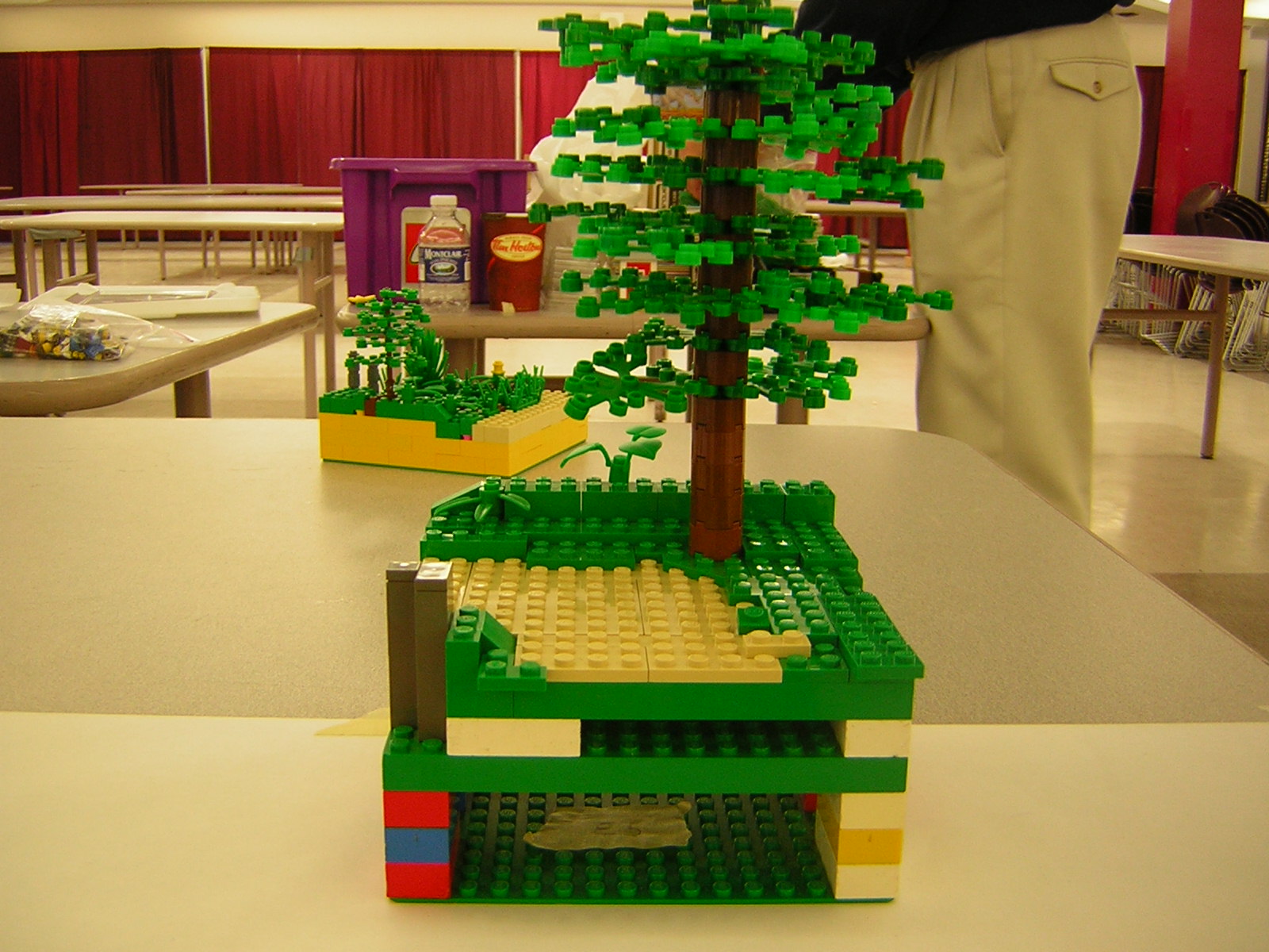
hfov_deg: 51.4
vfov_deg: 39.7
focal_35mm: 36
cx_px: 634
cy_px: 476
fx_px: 1320
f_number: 2.6
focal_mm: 4.7
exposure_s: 1/5.7
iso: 54
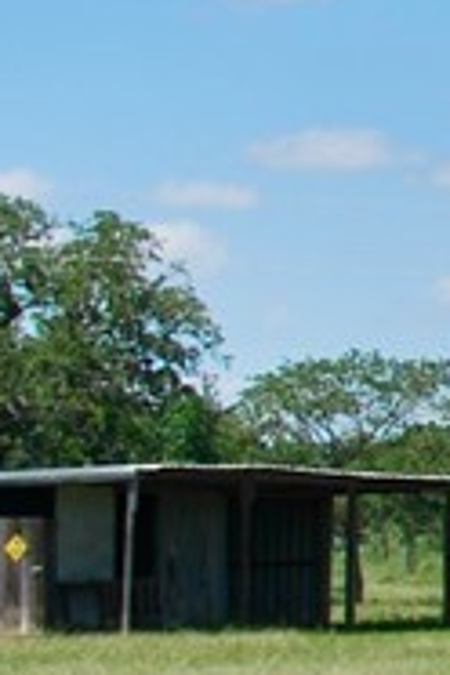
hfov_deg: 4.6
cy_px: 196
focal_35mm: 279
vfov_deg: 7.4
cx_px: 1555
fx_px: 5231
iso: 100
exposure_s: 1/320
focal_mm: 32
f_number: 9
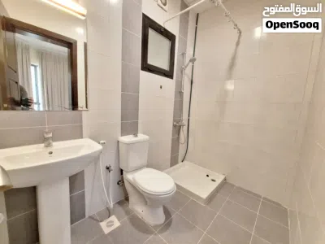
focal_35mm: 13
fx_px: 122
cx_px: 162
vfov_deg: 89.9
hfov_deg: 106.2
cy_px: 122
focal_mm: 1.74
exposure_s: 1/20
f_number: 2.2
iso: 400
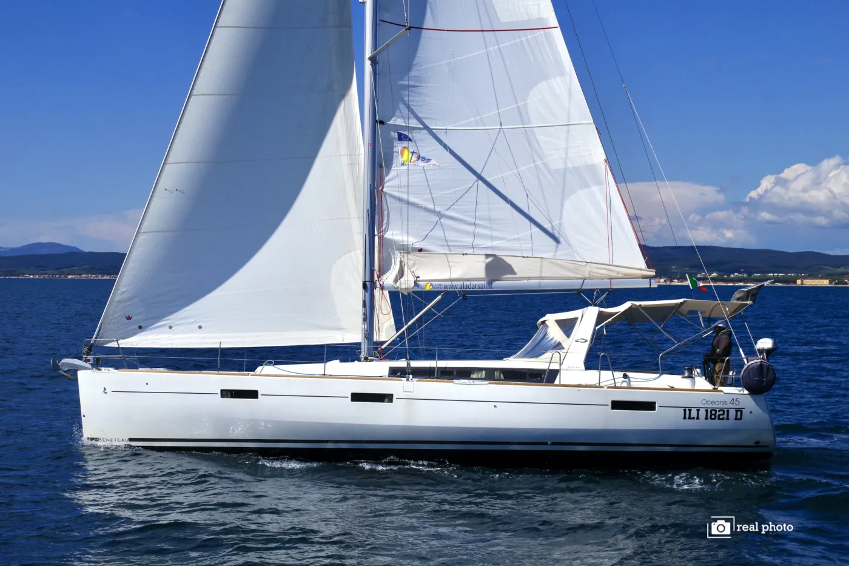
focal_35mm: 58
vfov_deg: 23.2
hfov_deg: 34.2
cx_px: 424
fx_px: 1379
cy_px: 283
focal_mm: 39
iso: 200
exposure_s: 1/1250
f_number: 11
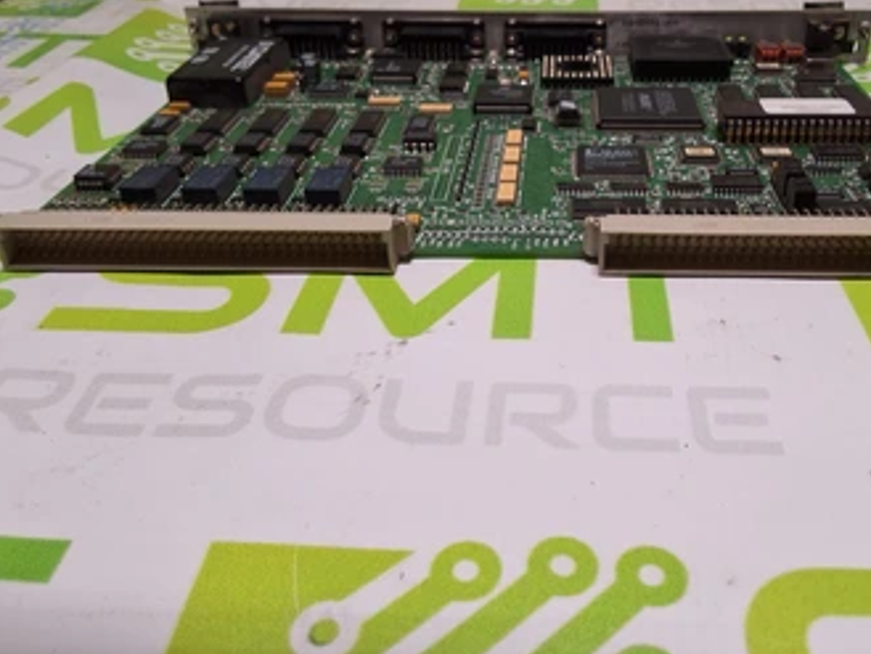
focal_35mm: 34
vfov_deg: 41.6
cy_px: 262
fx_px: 856
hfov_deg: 53.5
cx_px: 527
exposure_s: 1/120
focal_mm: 2.91
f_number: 1.9
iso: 32
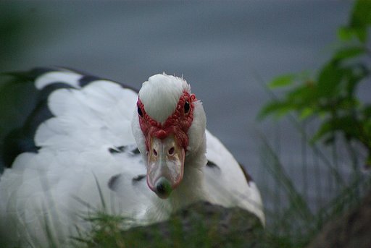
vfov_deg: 4.0
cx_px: 186
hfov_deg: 6.0
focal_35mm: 345
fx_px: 3560
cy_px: 124
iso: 800
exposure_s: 1/45
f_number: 6.7
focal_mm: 230
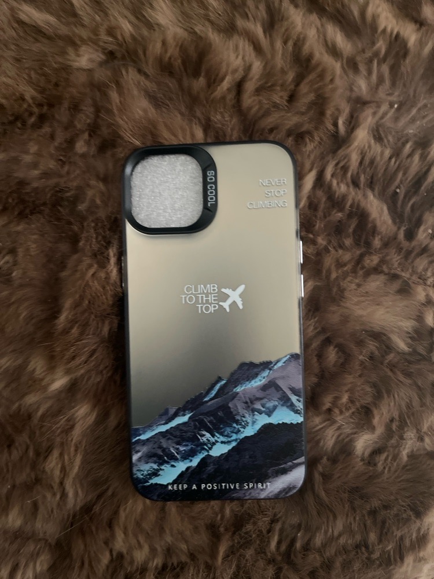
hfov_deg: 53.1
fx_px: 435
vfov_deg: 67.3
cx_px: 217
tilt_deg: -87.0
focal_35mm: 26
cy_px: 290
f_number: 1.6
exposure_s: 1/32
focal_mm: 5.1
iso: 640
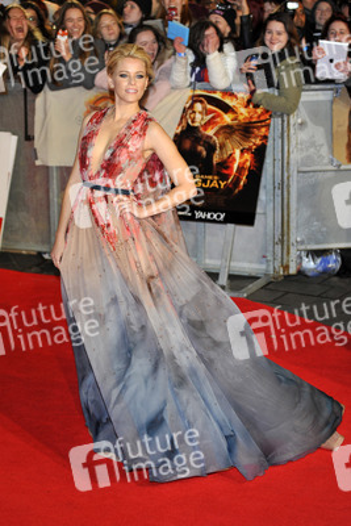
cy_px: 263
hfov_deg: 17.1
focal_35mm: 80
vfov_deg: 25.4
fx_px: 1169
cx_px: 176
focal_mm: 80
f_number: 4
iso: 1000
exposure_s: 1/250
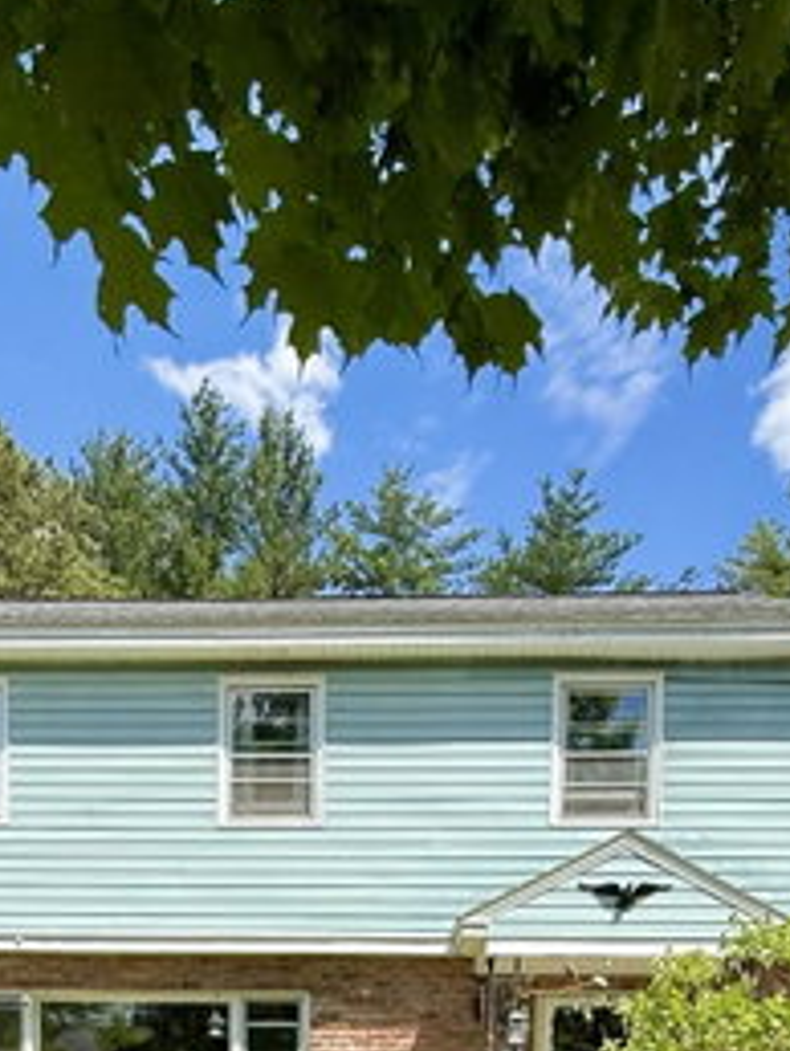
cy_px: 1208
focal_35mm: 37
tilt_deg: -3.2
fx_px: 1124
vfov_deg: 39.1
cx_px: 322
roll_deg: -1.6
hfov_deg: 38.6
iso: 50
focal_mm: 2.22
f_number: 2.2
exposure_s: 1/1312
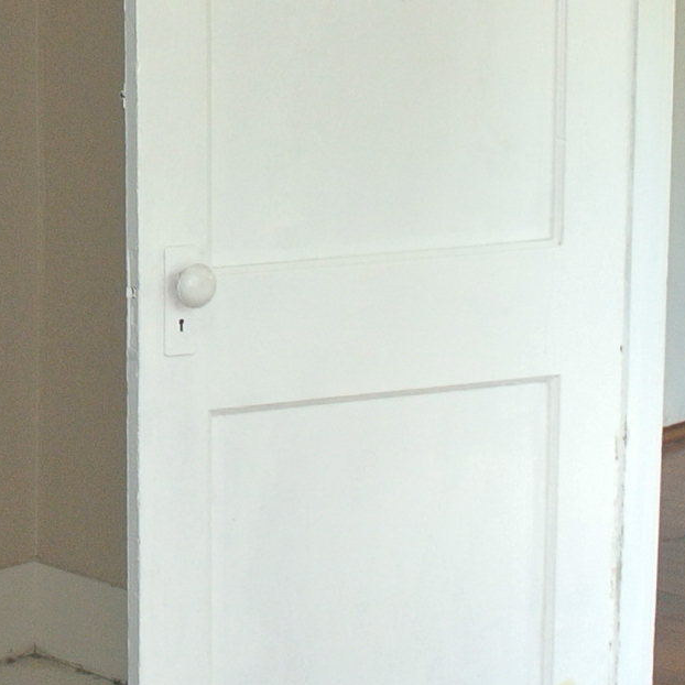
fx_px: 2396
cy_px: 216
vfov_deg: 16.2
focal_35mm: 107
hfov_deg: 15.5
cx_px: -188
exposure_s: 1/60
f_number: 2.8
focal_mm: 10
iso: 360
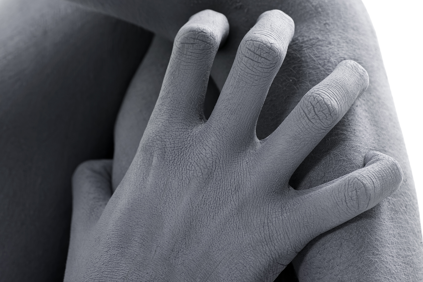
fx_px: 1322
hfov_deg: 18.2
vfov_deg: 12.2
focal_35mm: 112
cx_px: 212
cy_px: 141
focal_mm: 75
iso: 100
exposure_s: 1/90
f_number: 6.7
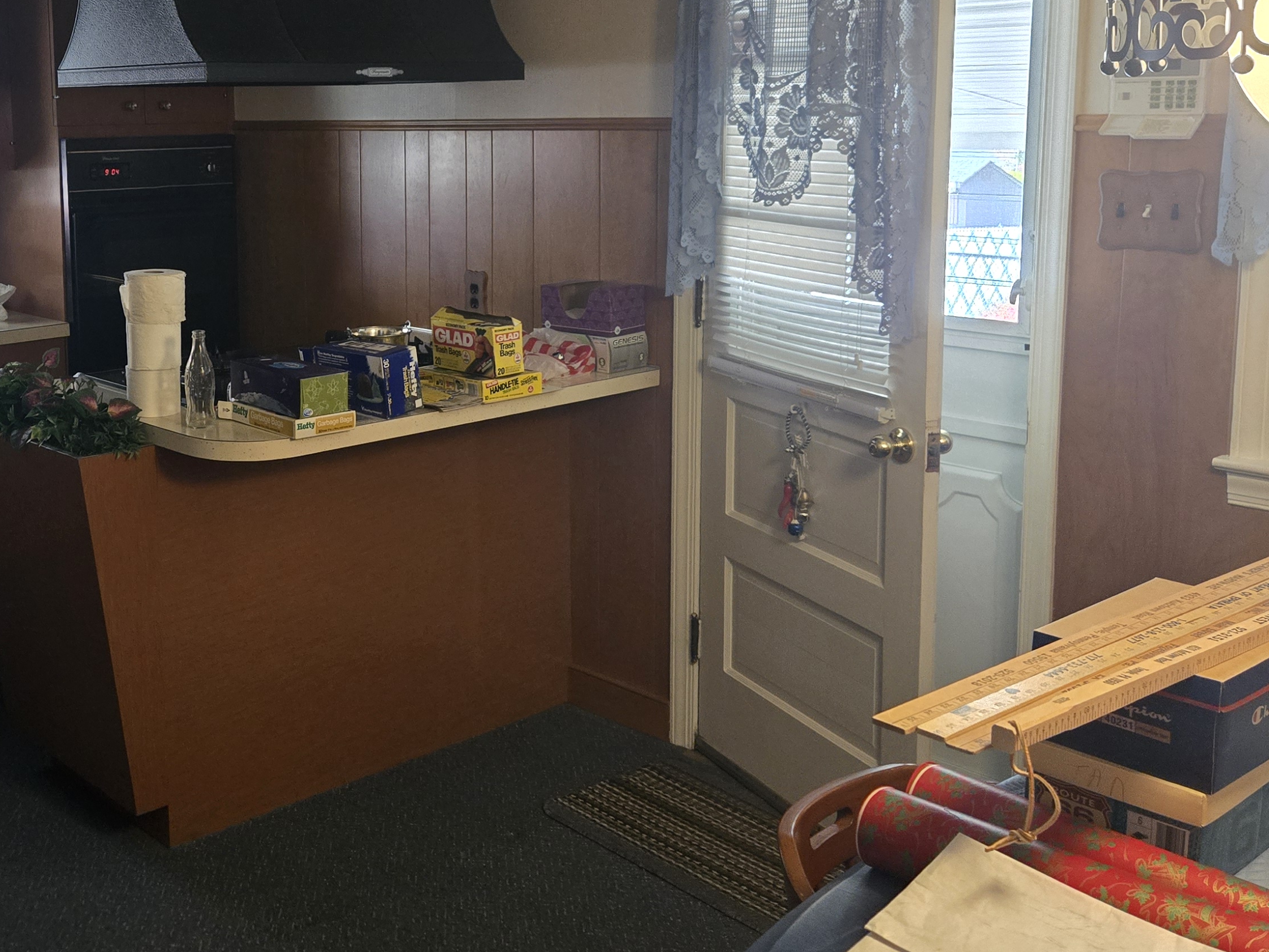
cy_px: 309
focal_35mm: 41
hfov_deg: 44.4
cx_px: 328
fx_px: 1503
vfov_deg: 34.8
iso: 640
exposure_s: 1/60
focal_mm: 5.4
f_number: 1.8
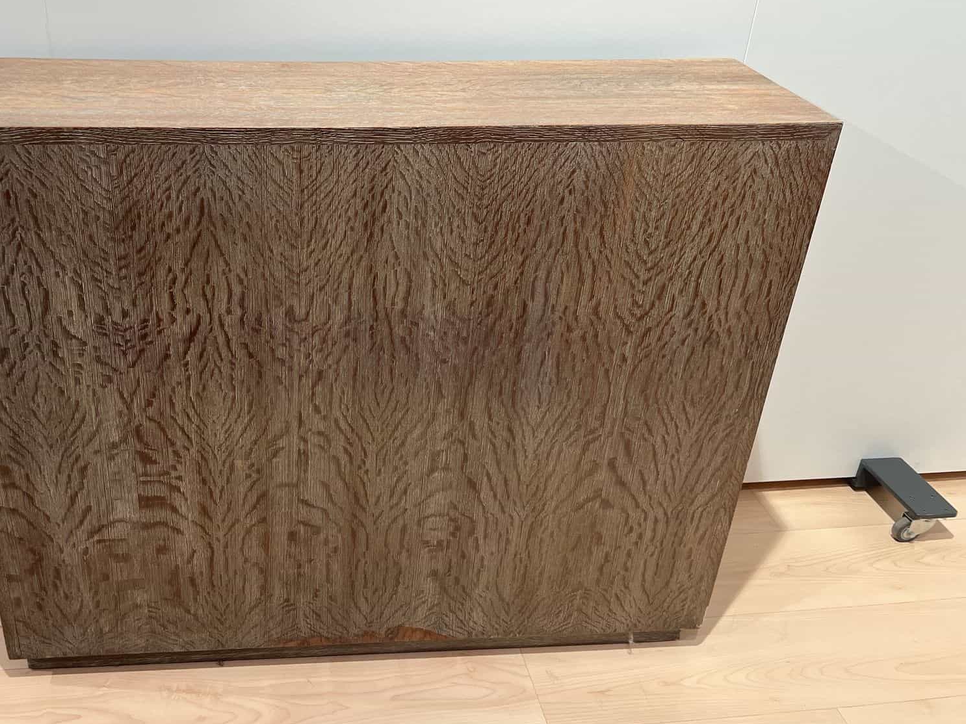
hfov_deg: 51.9
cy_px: 334
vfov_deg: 40.7
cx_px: 348
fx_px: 977
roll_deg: -1.0
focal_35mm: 35
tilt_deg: -29.8
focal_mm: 5.7
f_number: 1.5
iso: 125
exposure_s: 1/100
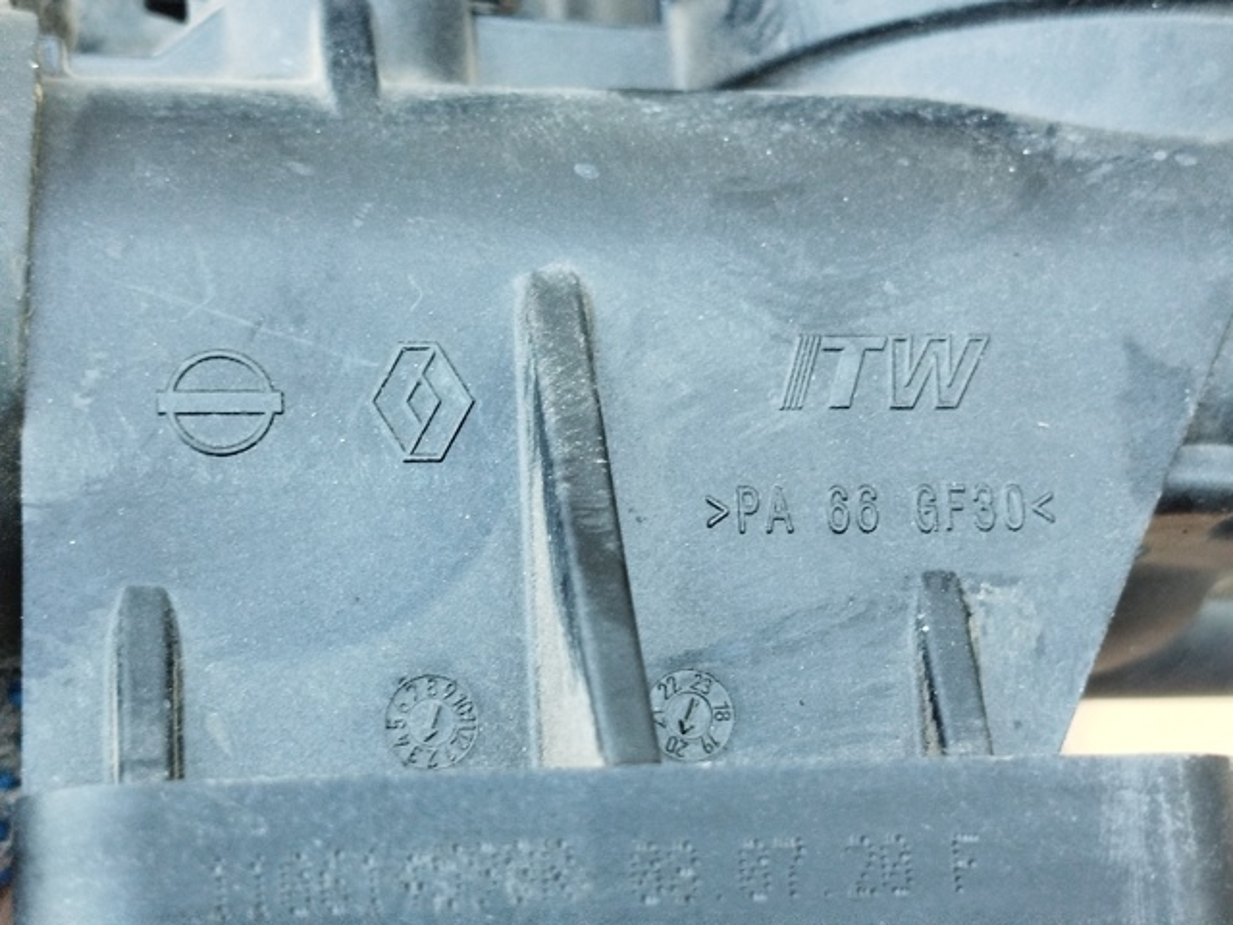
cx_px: 616
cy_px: 462
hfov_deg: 27.0
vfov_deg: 20.4
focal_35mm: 72
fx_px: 2565
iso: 250
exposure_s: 1/33
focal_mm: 5.31
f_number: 1.7
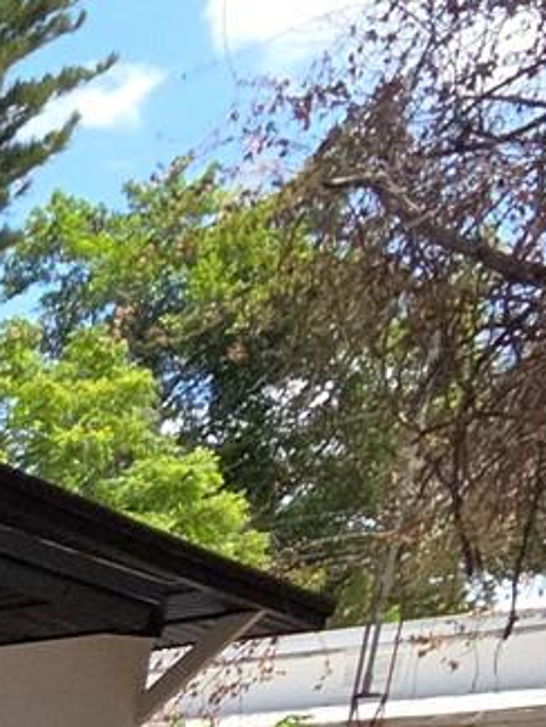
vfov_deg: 22.2
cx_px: -996
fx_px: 1345
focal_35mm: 64
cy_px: 1212
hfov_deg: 12.4
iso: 50
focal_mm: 2.2
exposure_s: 1/773
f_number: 2.2
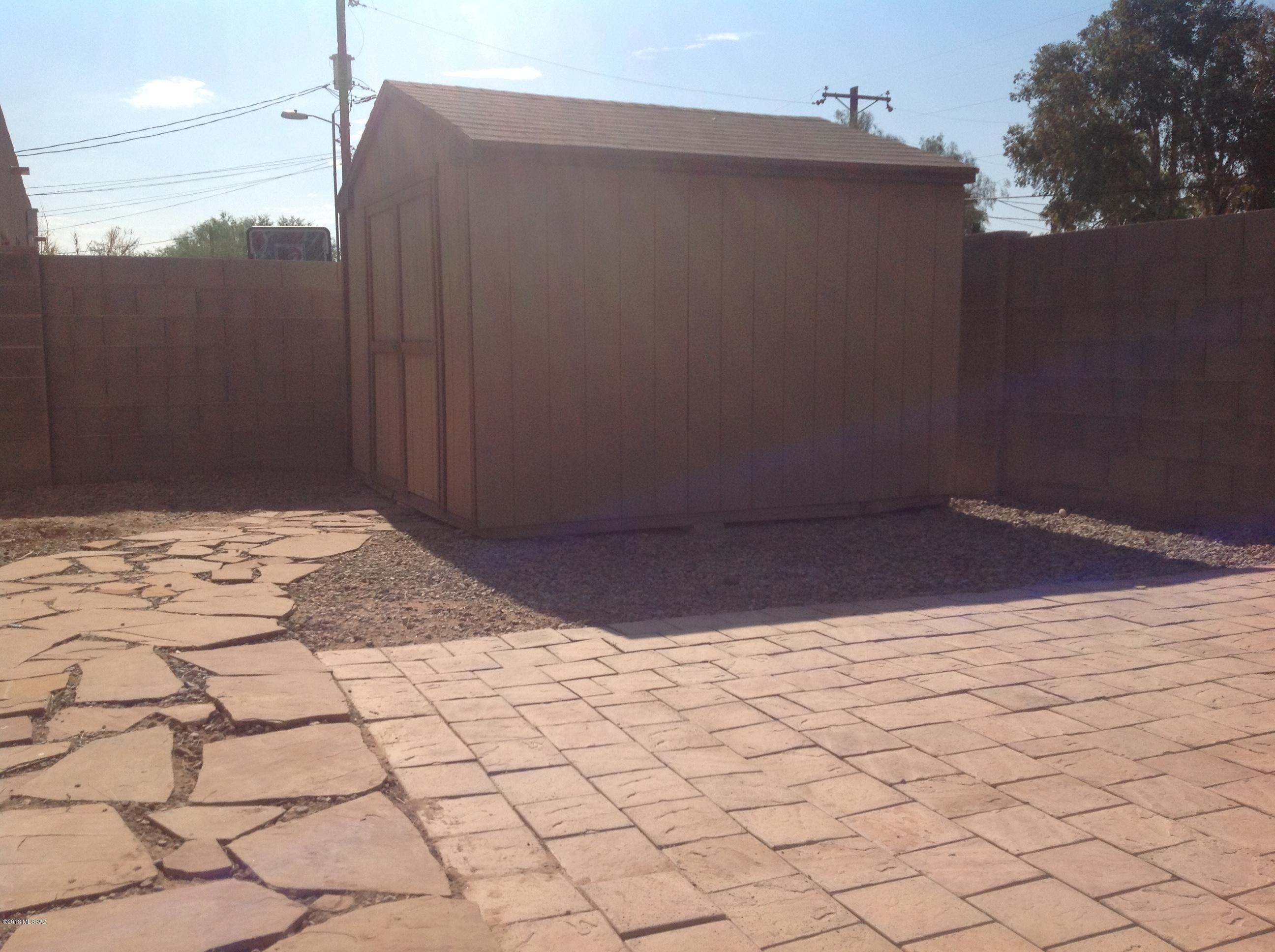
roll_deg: +0.4
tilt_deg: -5.4
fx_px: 1287
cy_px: 476
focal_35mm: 35
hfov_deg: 52.7
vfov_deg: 40.6
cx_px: 638
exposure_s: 1/3788
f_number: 2.4
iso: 50
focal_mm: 4.28
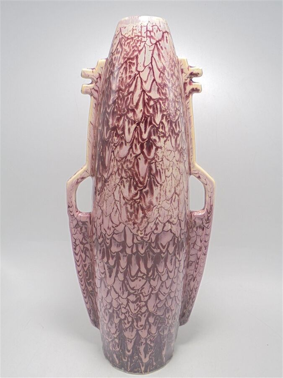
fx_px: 316
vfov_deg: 61.7
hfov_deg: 48.2
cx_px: 142
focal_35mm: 29
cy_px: 189
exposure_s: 1/50
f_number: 3.7
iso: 100
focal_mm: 5.3
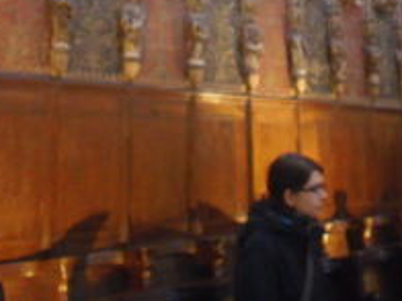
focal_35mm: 57
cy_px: -2
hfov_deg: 32.4
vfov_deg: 24.5
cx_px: 347
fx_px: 662
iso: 400
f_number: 2.6
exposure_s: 1/5
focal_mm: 4.65
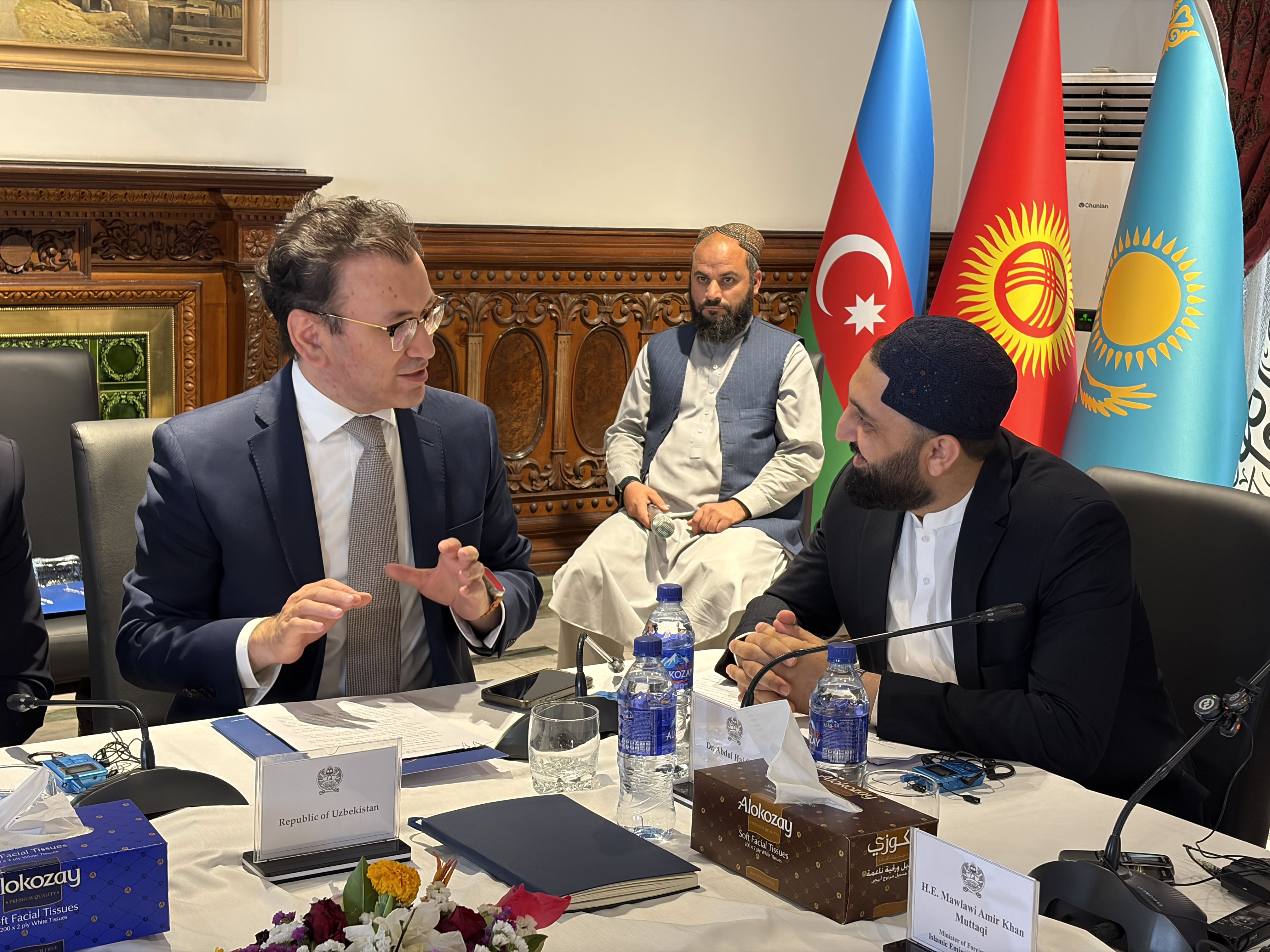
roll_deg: -0.6
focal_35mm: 52
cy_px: 476
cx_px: 635
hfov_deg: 36.8
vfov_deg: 28.0
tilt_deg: -9.0
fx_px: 1908
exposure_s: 1/50
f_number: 1.6
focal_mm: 5.96
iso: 125
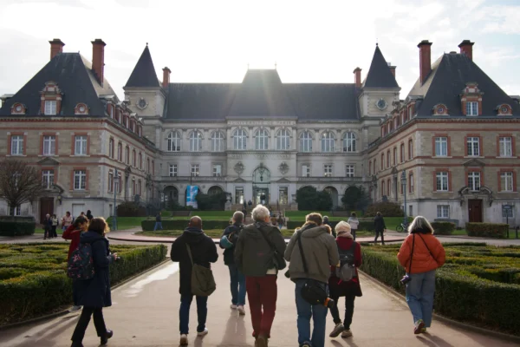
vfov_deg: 37.9
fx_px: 506
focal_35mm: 35
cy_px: 174
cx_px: 260
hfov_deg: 54.4
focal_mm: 35
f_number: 8
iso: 160
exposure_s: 1/125
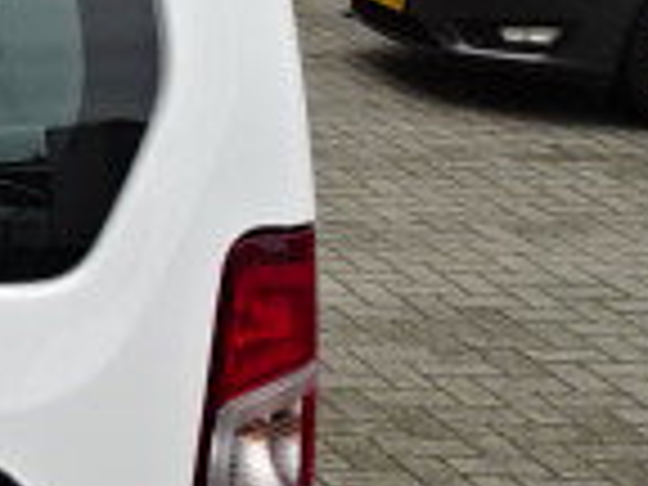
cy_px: 194
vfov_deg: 13.8
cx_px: -585
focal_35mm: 107
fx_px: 2003
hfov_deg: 15.3
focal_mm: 4.25
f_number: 3.5
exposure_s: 1/160
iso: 80
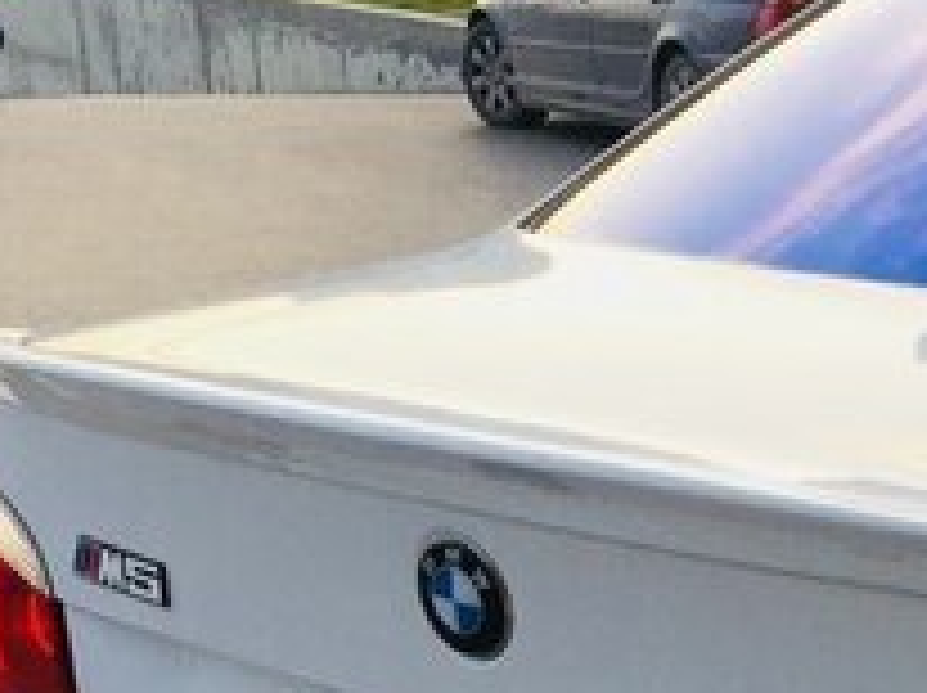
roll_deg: -1.9
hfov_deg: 19.1
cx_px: 1296
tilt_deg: -18.6
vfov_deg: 15.4
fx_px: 2488
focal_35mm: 93
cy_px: 772
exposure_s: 1/291
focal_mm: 4.15
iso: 32
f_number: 2.2
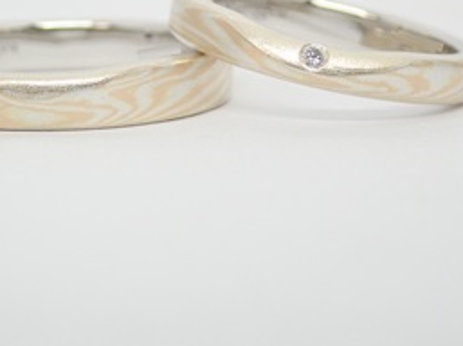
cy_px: 57
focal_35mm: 135
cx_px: 186
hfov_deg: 14.6
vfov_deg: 10.9
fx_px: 1803
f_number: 4.1
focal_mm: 13.65
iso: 200
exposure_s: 1/100
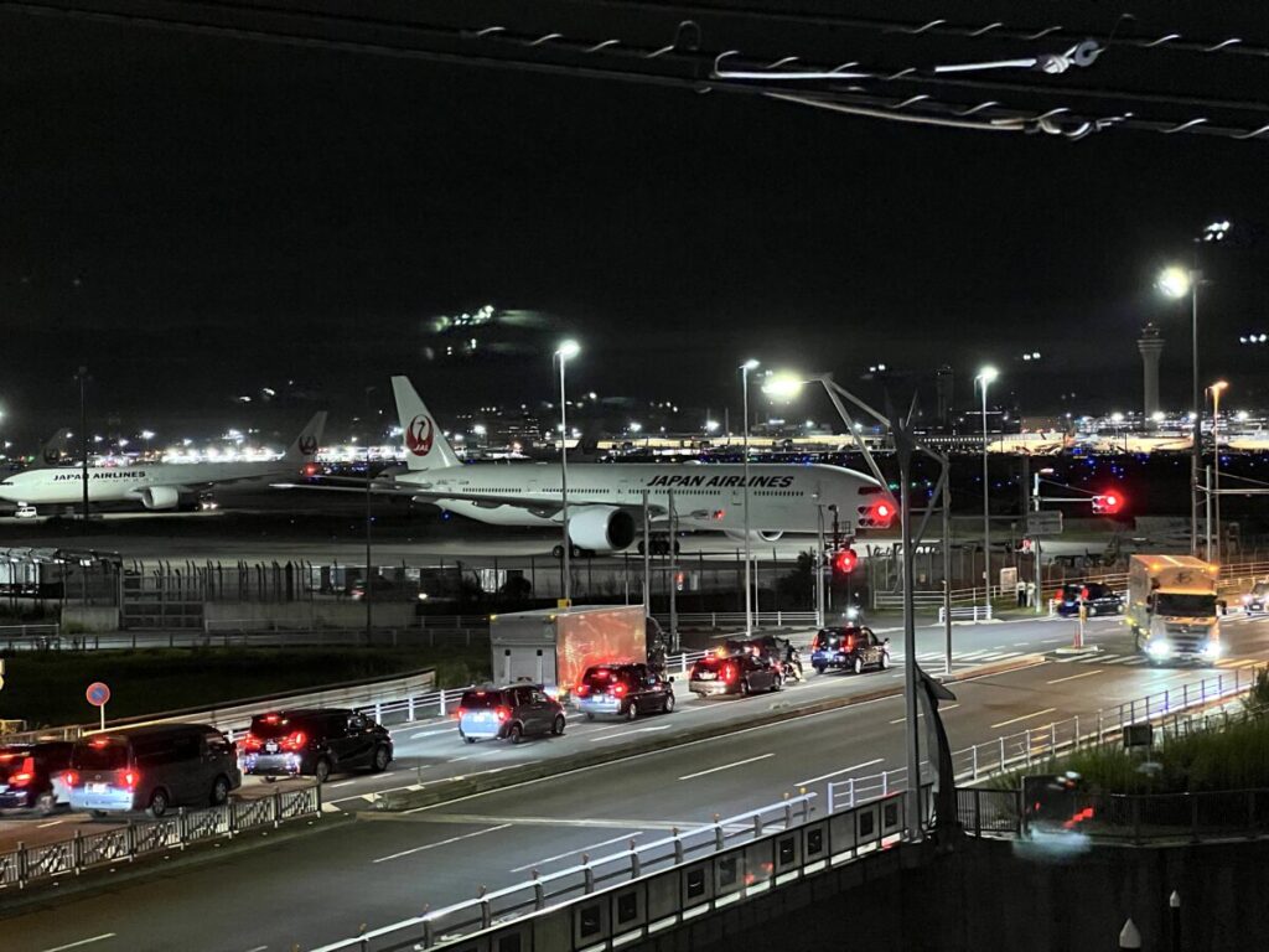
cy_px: 476
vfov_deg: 19.1
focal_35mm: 77
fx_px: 2823
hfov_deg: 25.3
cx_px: 634
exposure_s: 1/20
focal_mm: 9
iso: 2000
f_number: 2.8
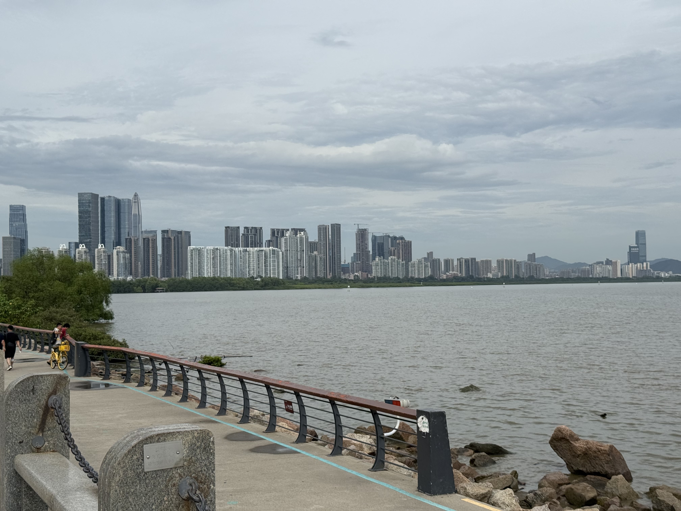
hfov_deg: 39.7
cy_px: 256
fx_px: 944
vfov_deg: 30.3
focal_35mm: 48
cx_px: 340
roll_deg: +0.2
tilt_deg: +3.3
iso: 80
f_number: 1.78
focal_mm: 6.76
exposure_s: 1/7874
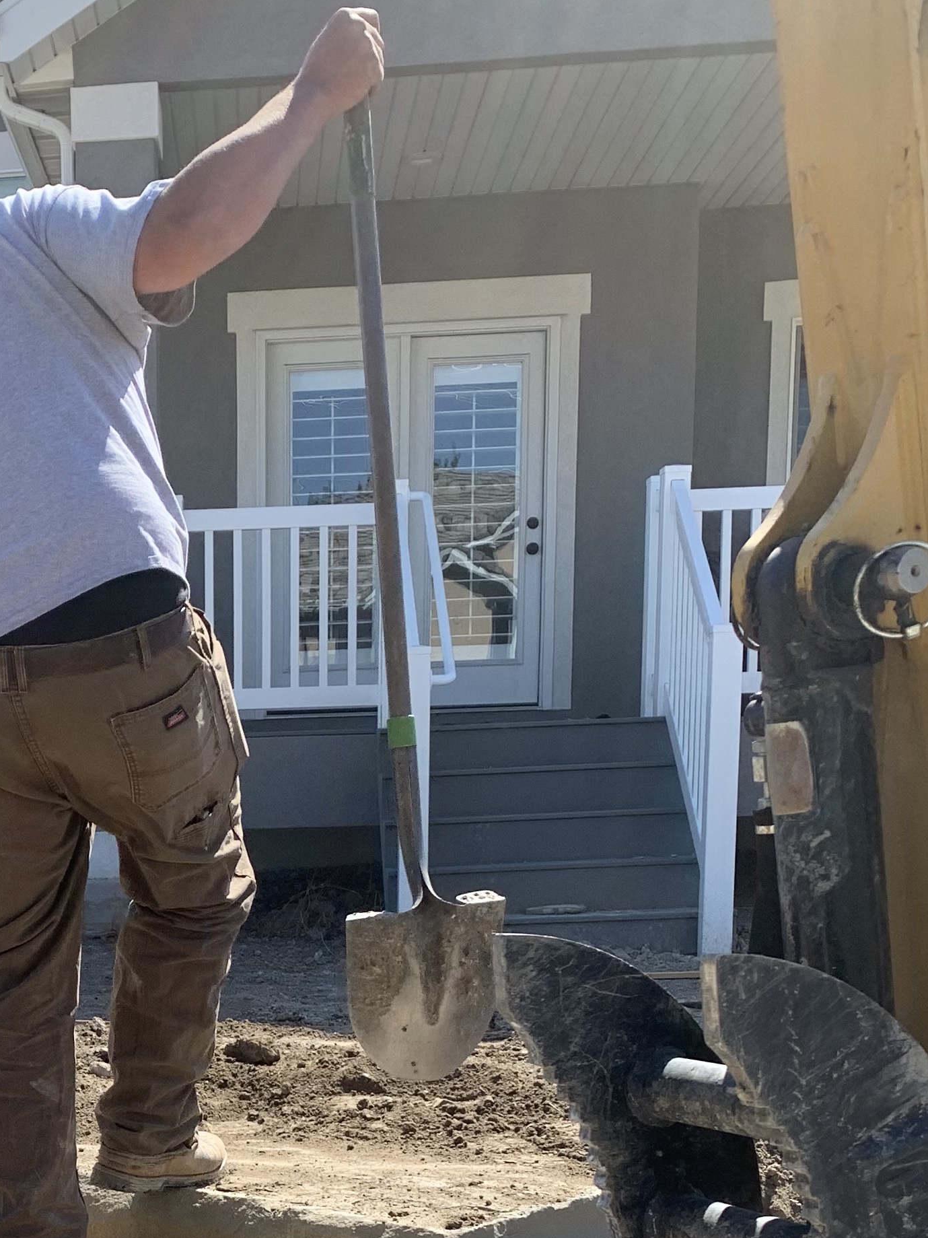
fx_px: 2038
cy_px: 1138
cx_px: 24
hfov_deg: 24.6
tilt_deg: -6.9
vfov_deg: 32.0
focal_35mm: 57
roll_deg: +1.7
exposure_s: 1/1124
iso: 25
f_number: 1.8
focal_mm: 4.25
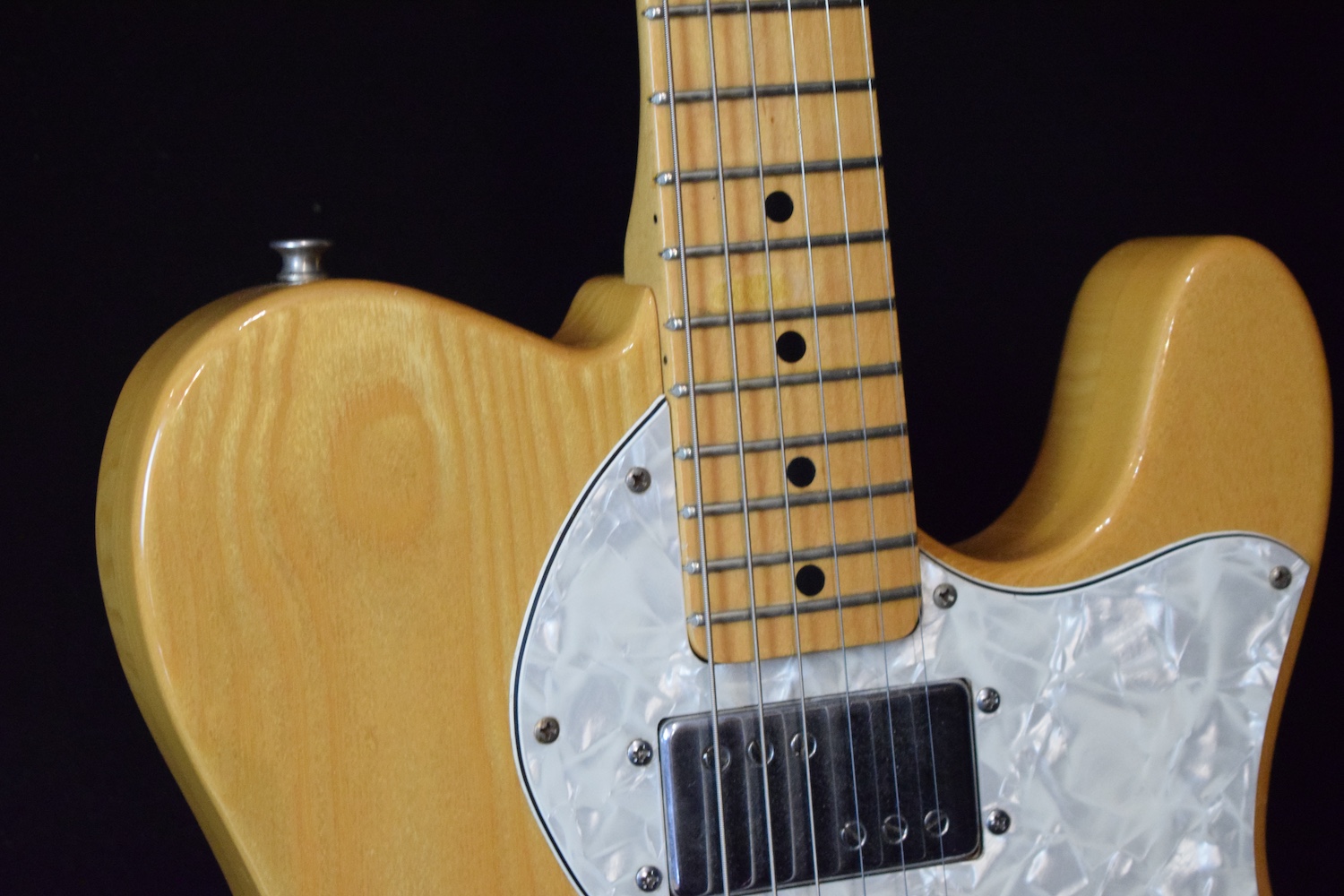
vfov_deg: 16.6
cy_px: 448
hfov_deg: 24.6
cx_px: 672
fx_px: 3080
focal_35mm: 82
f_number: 5.6
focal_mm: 55
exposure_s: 1/60
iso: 5000
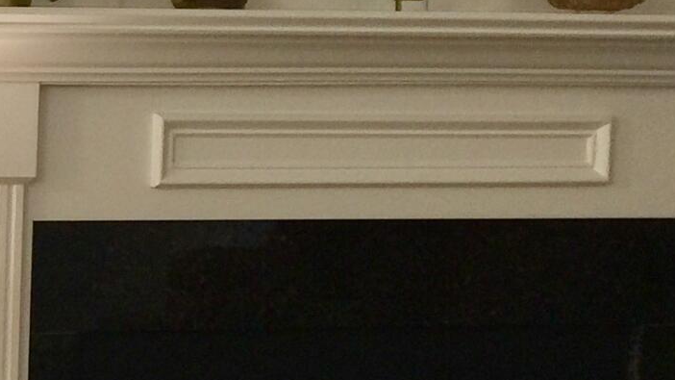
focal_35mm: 135
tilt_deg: -3.9
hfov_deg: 14.6
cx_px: -408
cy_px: 168
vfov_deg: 9.0
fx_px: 2416
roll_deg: -1.0
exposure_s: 1/15
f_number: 2.2
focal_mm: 4.15
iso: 50
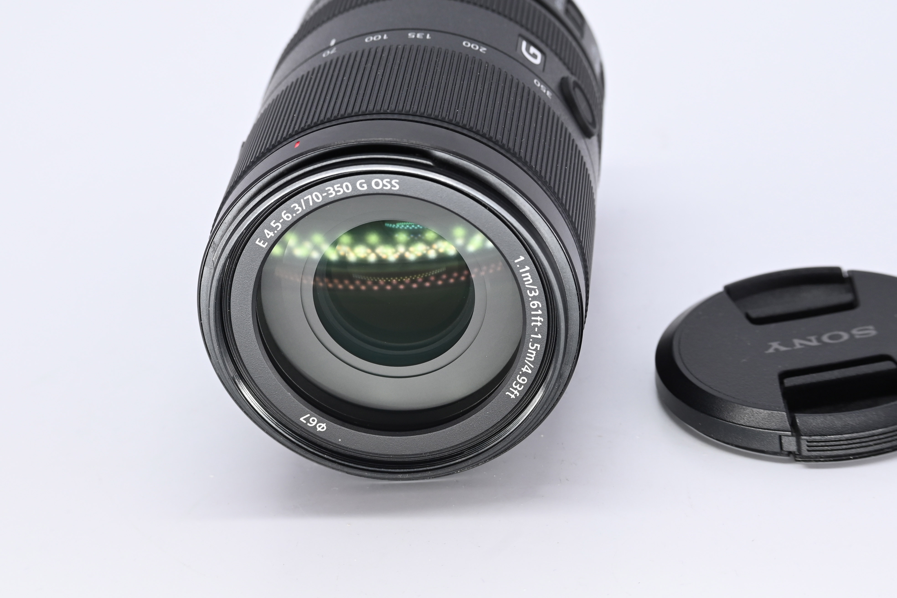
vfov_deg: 13.8
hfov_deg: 20.6
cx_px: 448
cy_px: 299
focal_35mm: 99
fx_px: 2467
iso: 500
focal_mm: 66
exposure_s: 1/160
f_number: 9
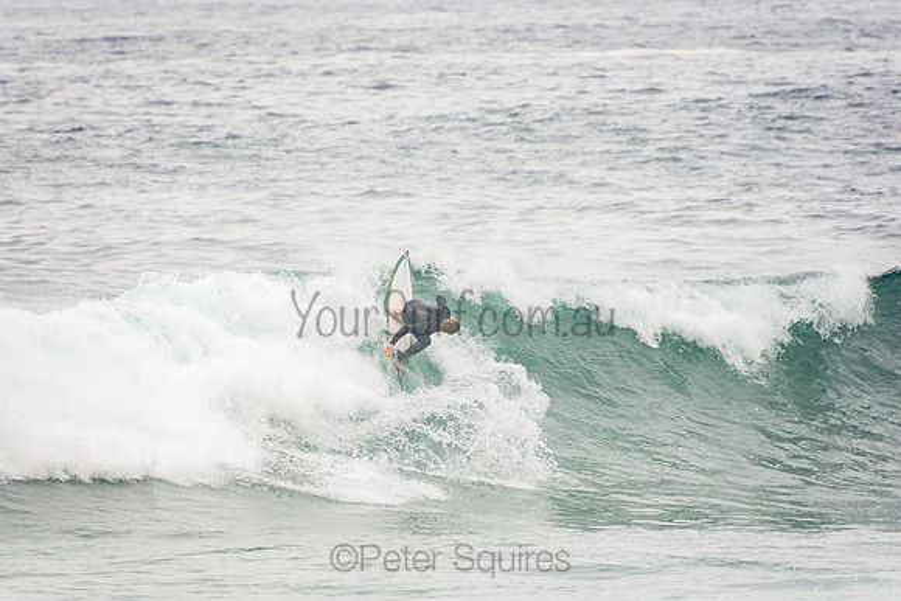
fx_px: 15019
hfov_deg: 3.4
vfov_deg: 2.3
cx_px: 450
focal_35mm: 600
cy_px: 300
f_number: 5.6
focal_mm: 400
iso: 250
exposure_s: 1/1250
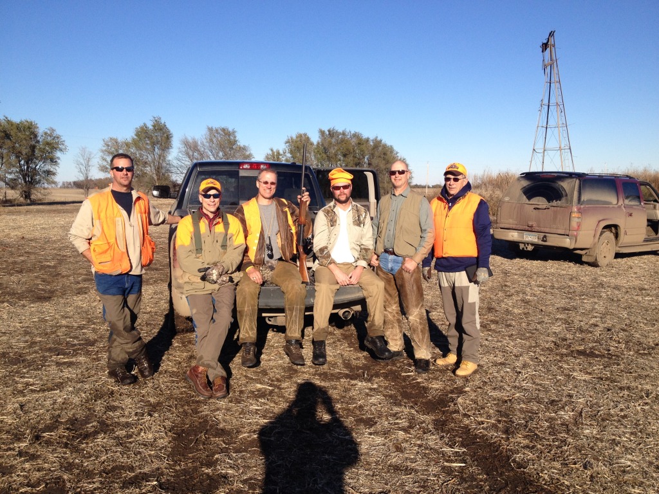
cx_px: 330
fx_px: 666
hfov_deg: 52.6
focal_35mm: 35
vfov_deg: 40.7
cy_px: 247
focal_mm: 4.28
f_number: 2.4
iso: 50
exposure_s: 1/1727
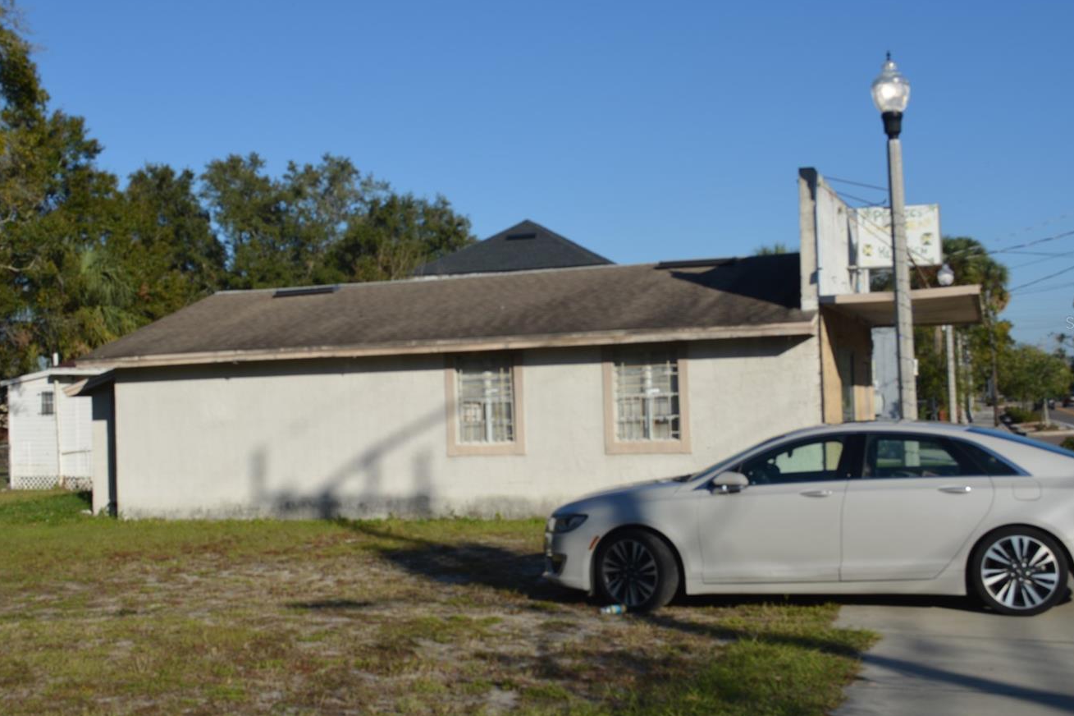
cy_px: 323
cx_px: 482
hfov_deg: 44.5
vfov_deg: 30.5
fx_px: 1312
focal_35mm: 44
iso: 100
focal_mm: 24
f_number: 9
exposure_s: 1/320
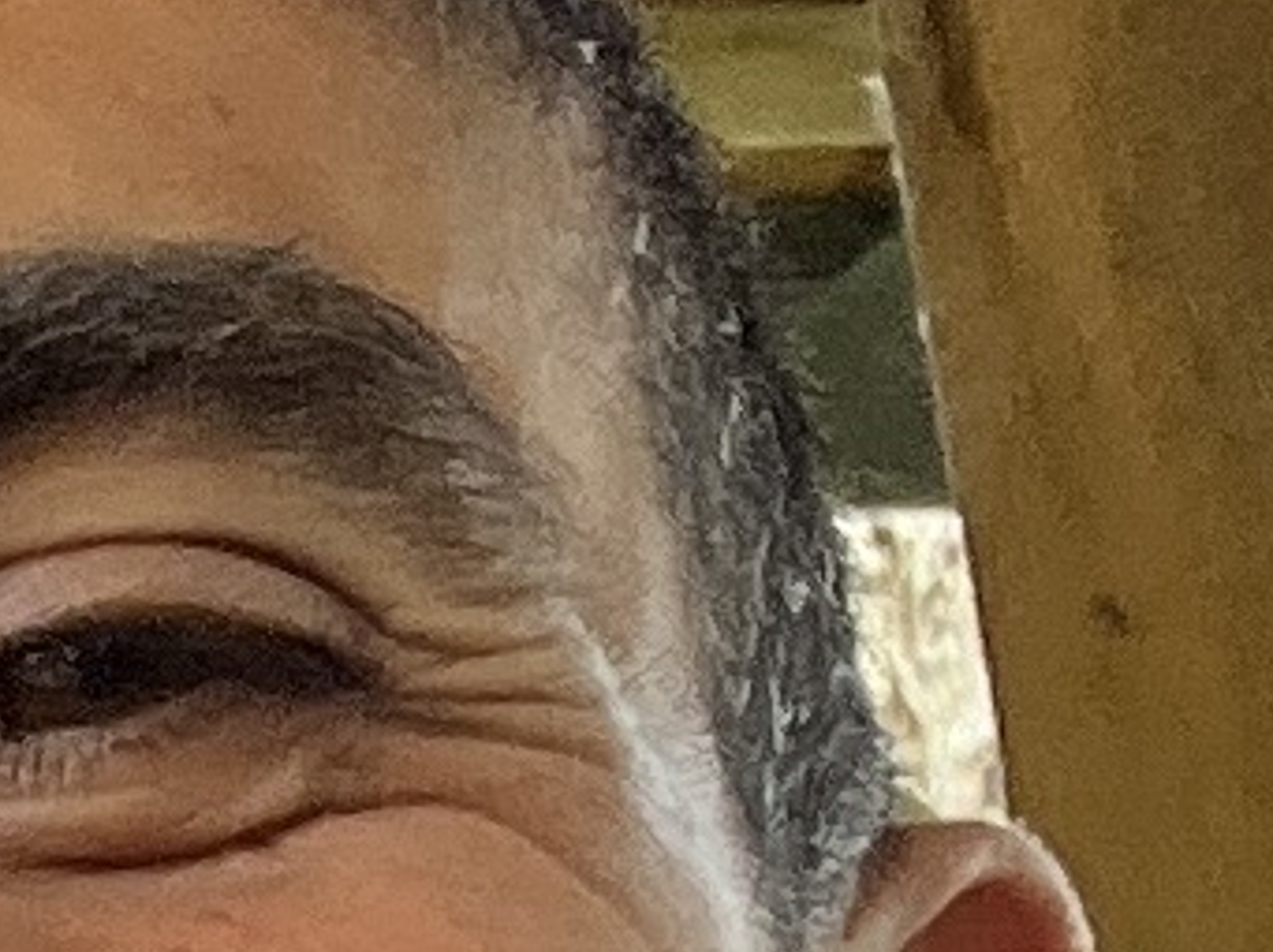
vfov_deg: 6.6
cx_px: -2837
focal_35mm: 204
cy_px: 2772
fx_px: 7494
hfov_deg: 8.0
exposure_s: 1/121
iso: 50
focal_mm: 2.71
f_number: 2.2
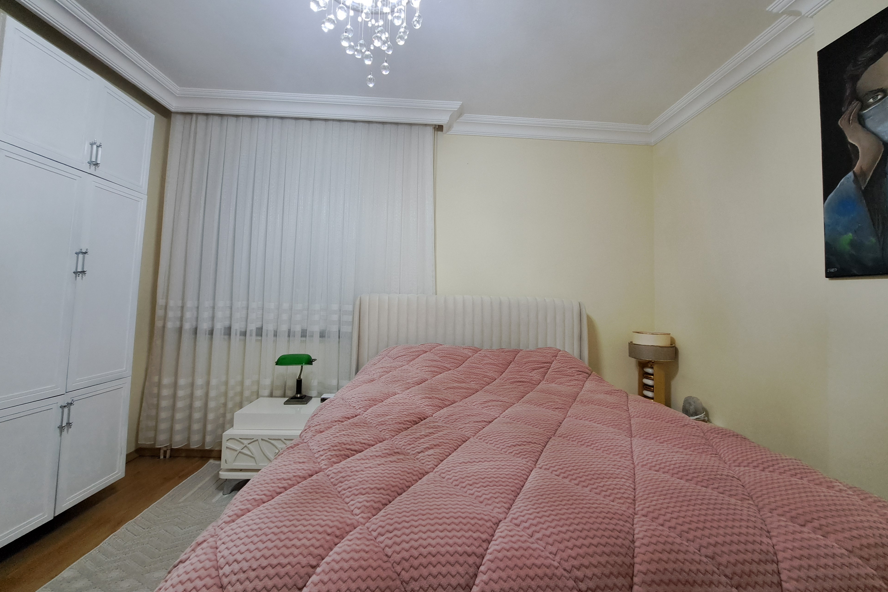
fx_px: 345
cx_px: 457
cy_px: 286
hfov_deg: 104.2
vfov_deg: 81.2
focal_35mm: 14
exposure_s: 1/50
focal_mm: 1.74
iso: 250
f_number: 2.2
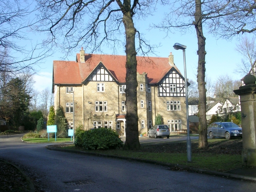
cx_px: 128
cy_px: 96
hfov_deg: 49.0
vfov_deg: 37.7
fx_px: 281
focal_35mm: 38
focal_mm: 5.8
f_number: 5.6
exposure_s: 1/129
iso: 50
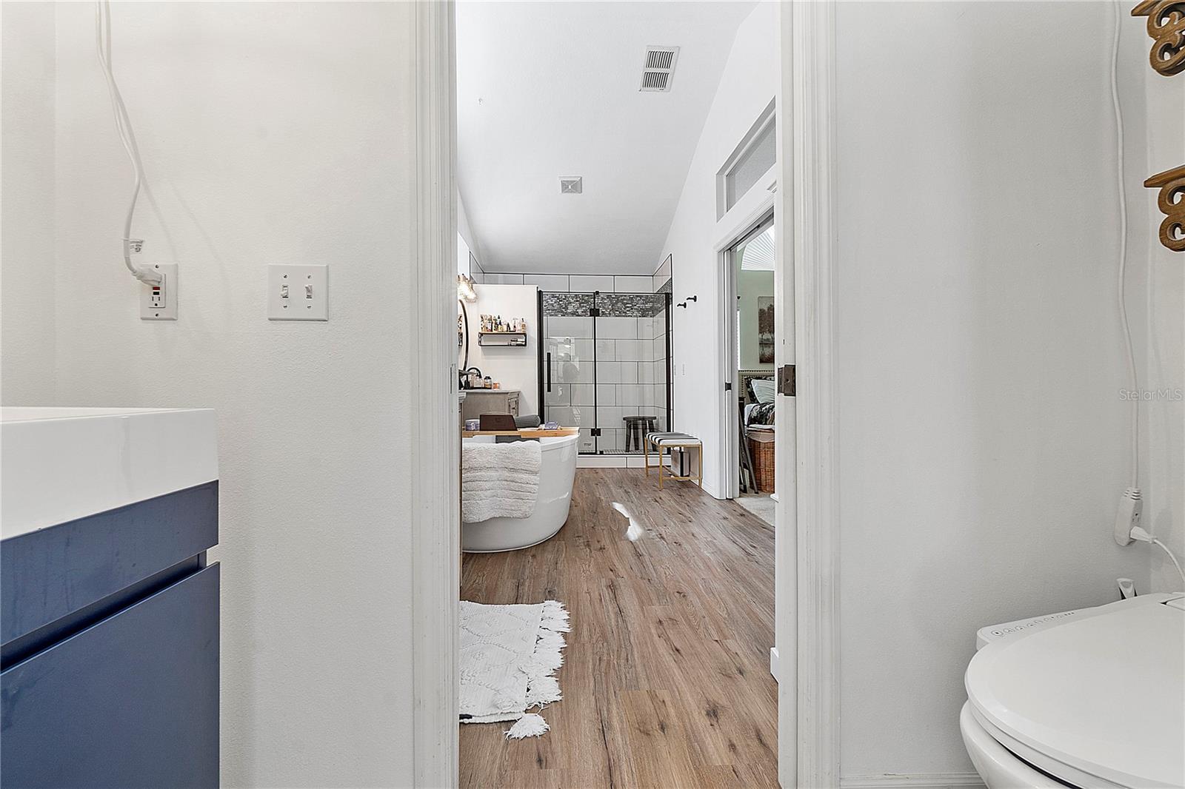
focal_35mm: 15
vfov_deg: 77.3
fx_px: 494
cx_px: 592
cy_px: 394
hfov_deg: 100.4
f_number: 11
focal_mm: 10
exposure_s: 1/2
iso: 100
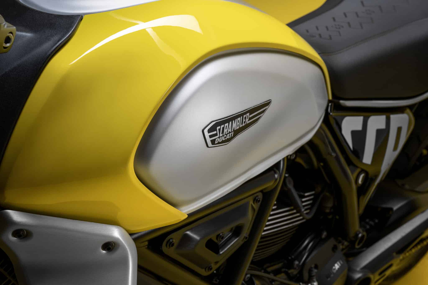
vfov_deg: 26.0
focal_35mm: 52
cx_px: 214
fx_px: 618
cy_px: 142
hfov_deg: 38.2
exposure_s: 1/160
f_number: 11
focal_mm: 52
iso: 100
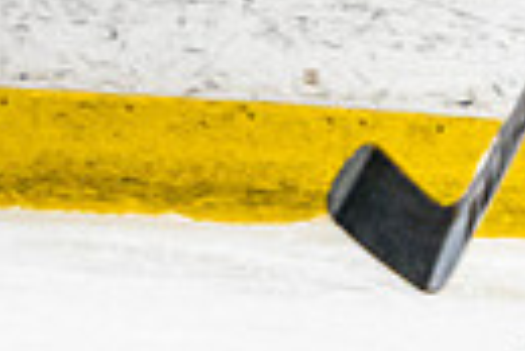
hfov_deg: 1.5
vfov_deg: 1.0
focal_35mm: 1345
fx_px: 19636
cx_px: -734
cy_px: -58
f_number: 2.8
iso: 2000
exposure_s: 1/640
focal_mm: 150
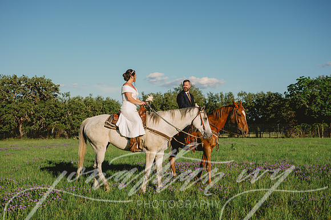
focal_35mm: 40
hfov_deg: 48.4
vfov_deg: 33.3
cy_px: 111
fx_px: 368
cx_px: 168
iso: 80
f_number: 4.5
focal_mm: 34.5
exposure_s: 1/640
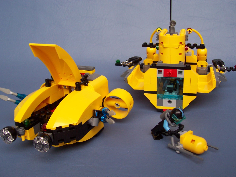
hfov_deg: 50.1
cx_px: 118
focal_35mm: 37
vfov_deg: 38.7
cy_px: 88
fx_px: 252
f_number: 2.8
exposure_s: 1/45
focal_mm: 5.6
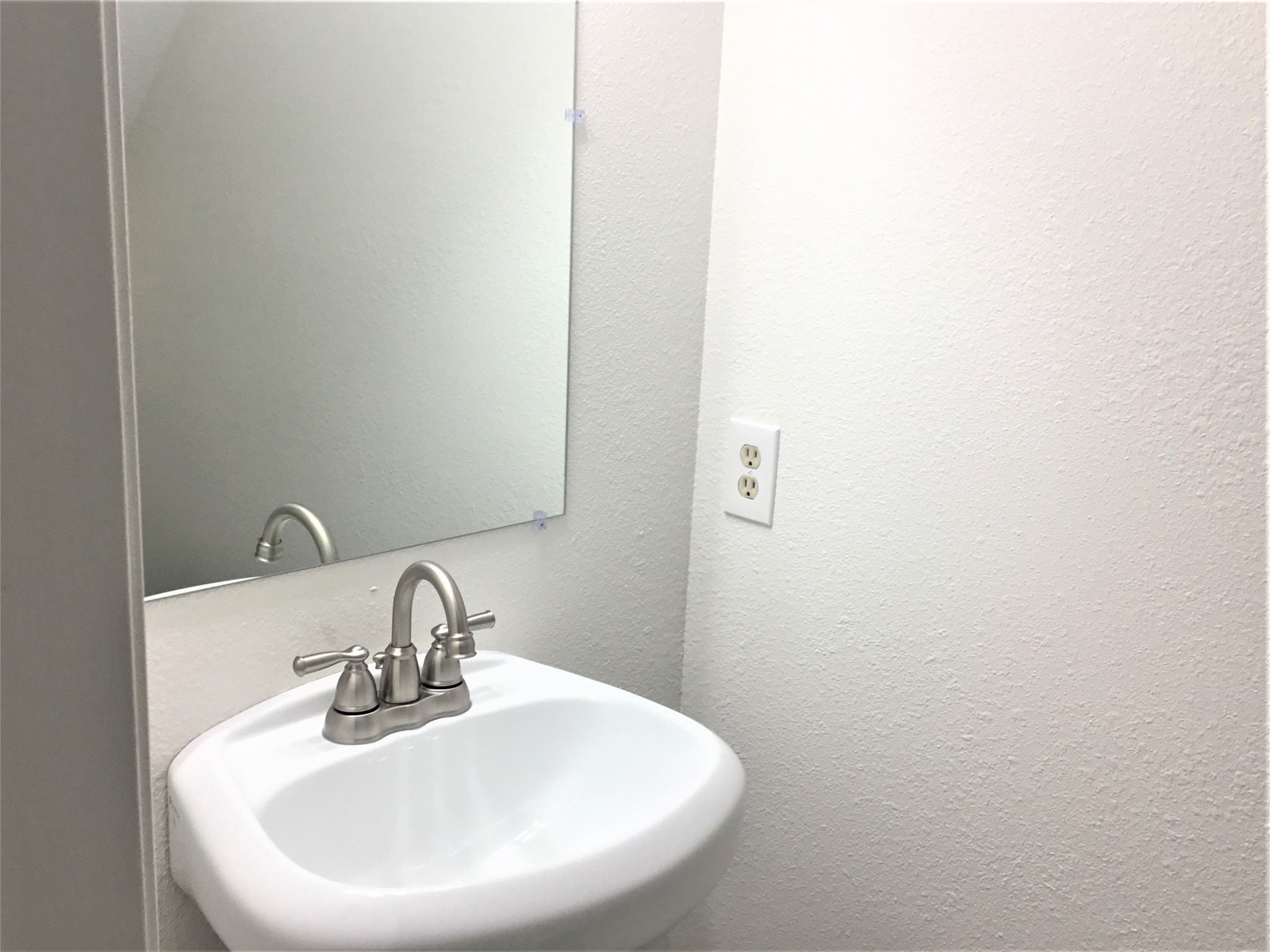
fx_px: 1137
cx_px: 635
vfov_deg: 45.4
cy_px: 476
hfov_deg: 58.4
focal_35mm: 31
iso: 25
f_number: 2.4
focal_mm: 3.3
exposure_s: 1/60
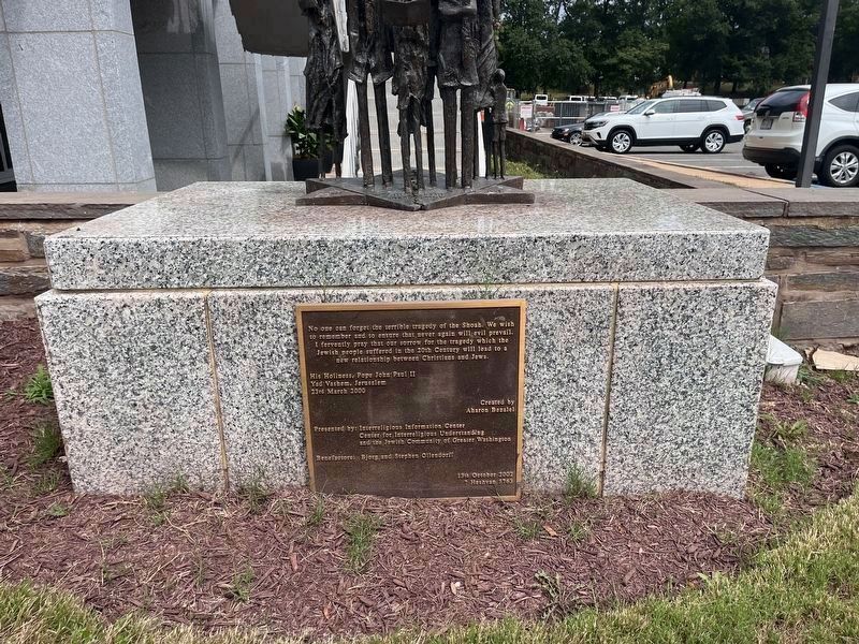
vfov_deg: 53.1
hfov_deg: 67.3
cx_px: 430
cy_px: 322
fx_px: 645
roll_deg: +0.8
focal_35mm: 26
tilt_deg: -17.8
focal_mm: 5.1
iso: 50
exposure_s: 1/3413
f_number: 1.6
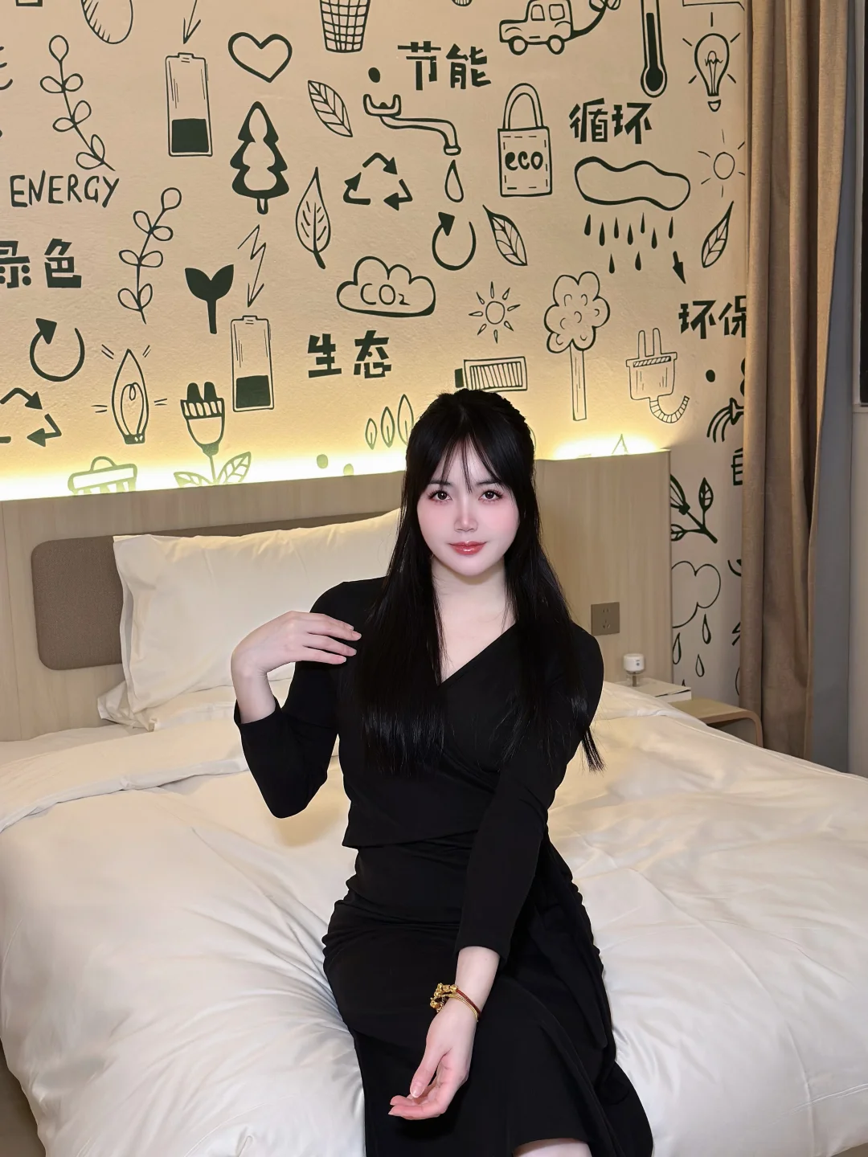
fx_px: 1605
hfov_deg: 30.3
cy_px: 578
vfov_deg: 39.7
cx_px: 434
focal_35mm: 48
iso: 125
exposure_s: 1/100
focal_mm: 6.86
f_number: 1.78
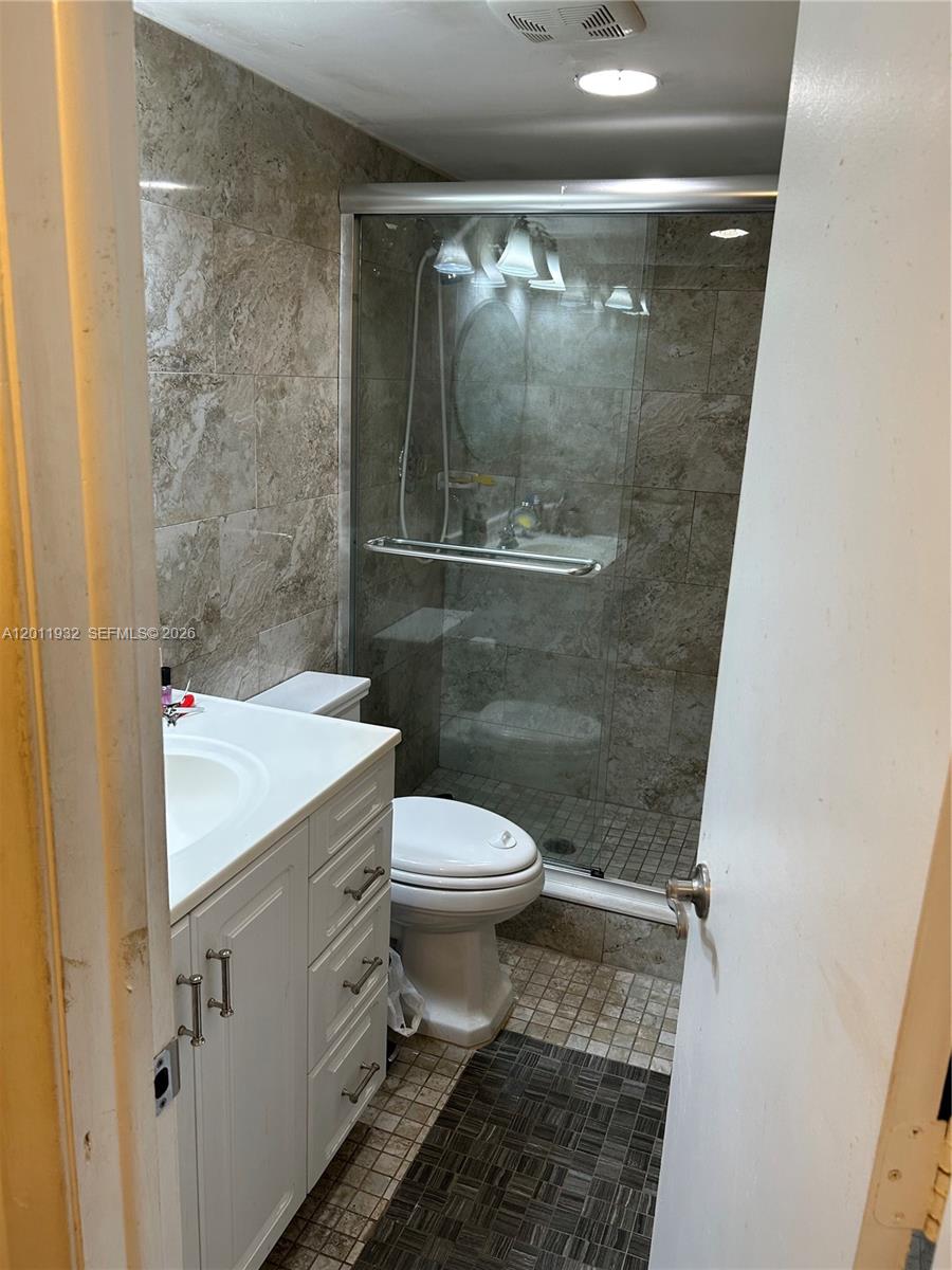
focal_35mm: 26
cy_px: 635
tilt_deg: -15.3
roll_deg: -4.3
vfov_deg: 67.3
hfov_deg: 53.1
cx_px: 476
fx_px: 953
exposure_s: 1/120
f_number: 1.5
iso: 100
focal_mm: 5.7
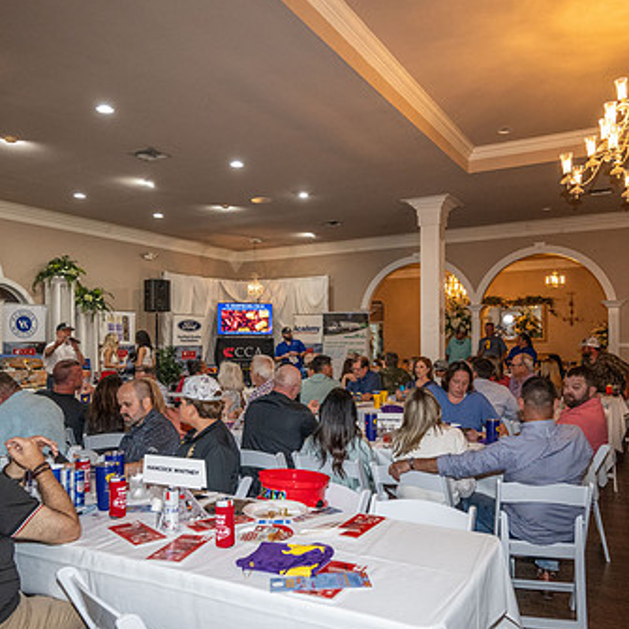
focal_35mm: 28
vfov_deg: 57.2
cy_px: 341
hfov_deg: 57.3
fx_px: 576
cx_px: 319
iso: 2500
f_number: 4
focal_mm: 19
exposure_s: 1/200
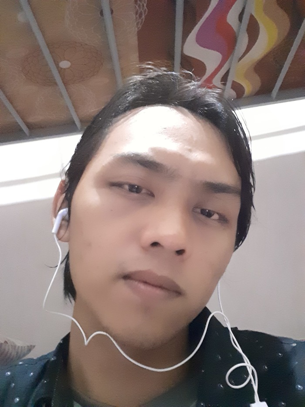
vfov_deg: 58.3
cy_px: 204
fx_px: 364
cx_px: 152
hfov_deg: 45.5
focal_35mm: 31
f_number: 2
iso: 1600
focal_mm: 2.61
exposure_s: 1/8
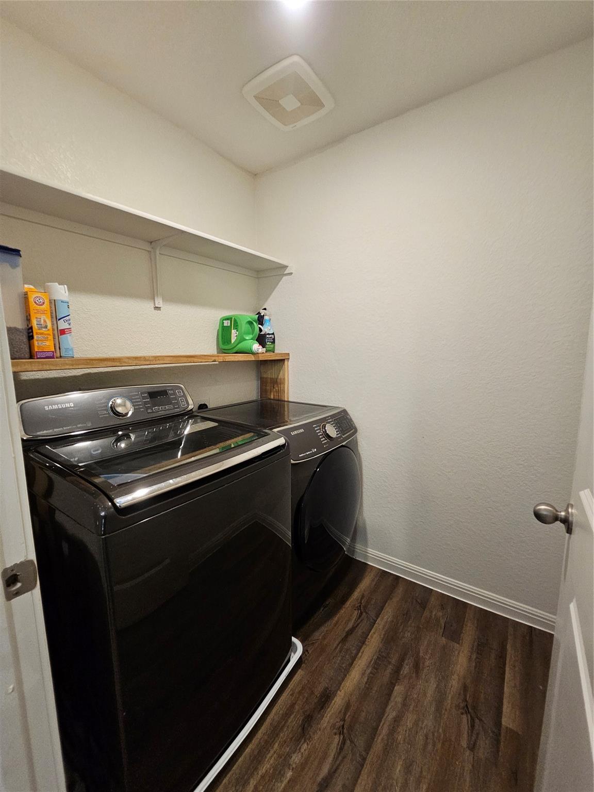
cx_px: 297
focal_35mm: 13
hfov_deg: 89.9
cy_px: 396
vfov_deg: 106.2
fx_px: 297
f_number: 2.2
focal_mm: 2.2
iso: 400
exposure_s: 1/60
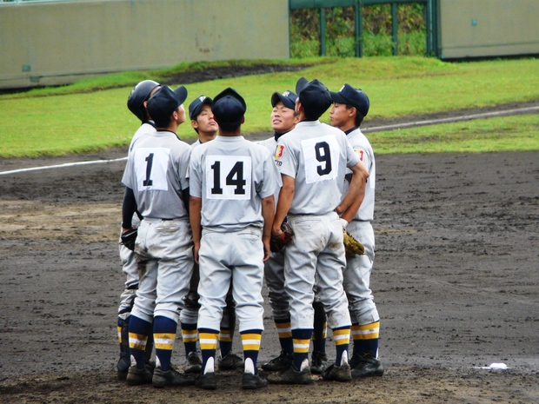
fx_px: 6680
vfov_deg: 3.5
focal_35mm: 429
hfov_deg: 4.6
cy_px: 202
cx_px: 270
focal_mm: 70.5
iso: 200
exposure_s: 1/320
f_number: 4
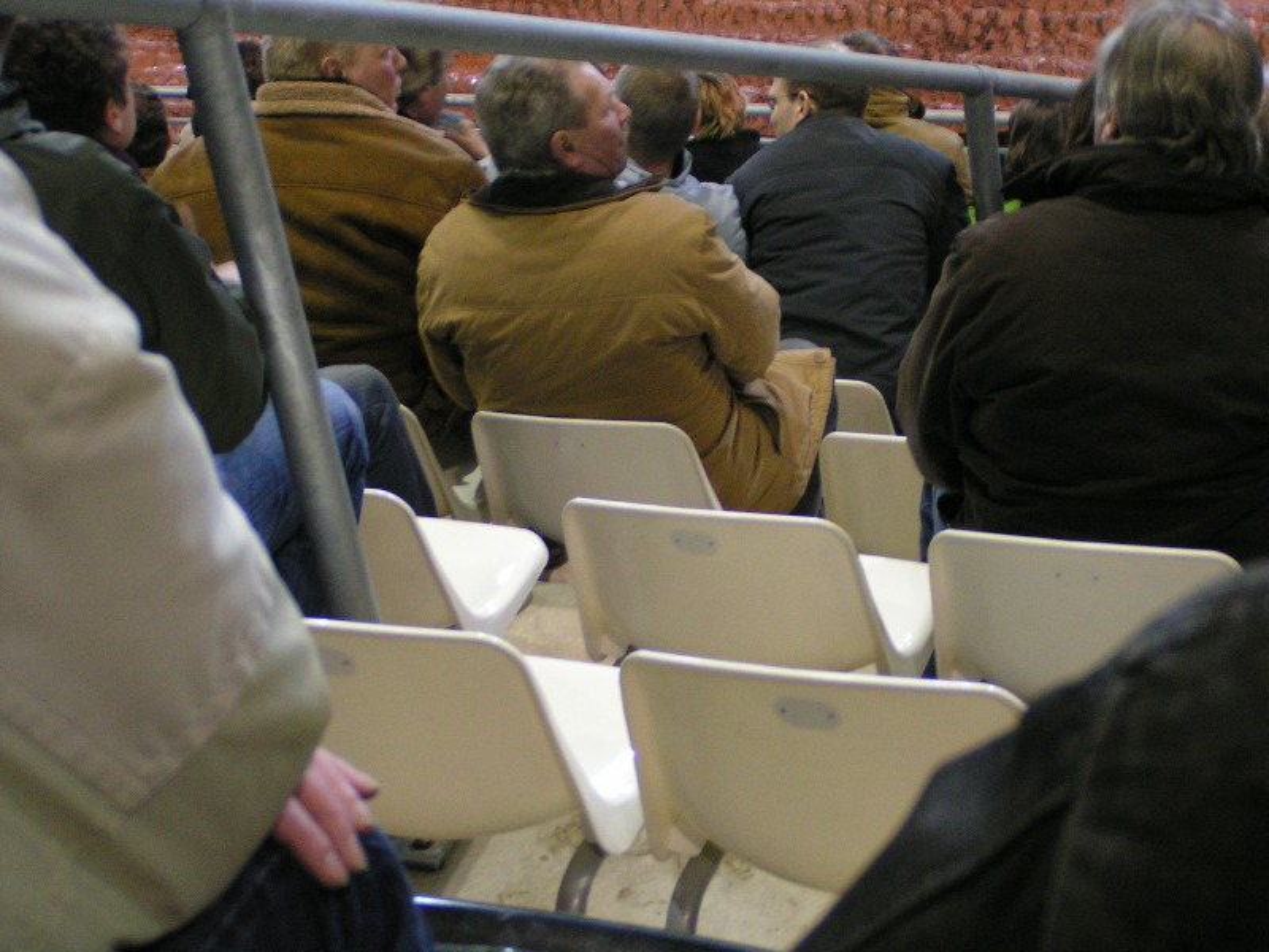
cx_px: 634
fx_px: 2896
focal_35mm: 79
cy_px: 476
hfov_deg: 24.7
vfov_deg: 18.7
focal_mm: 12.1
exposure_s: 1/20
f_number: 3.2
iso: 200
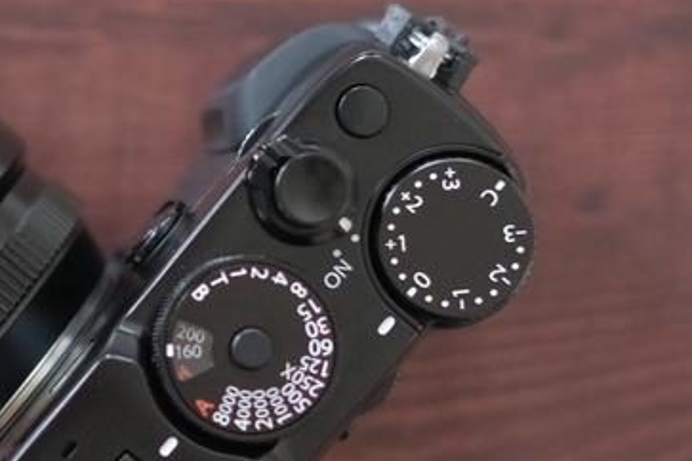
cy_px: 370
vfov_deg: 7.8
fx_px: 3364
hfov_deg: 11.5
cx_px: -122
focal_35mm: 175
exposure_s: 1/85
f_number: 2
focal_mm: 35
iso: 1600
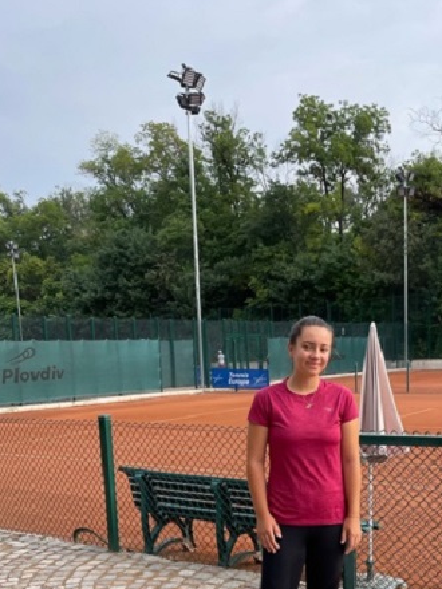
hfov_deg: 34.7
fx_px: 698
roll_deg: +1.7
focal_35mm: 41
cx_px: 304
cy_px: 452
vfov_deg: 44.1
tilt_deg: -8.4
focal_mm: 4.2
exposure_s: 1/988
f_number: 1.6
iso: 32
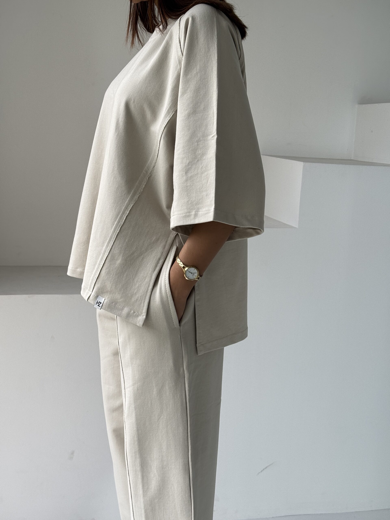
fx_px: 721
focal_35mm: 48
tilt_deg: -9.6
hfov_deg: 30.3
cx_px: 195
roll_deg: -3.1
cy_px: 260
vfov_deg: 39.7
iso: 64
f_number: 1.78
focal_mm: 6.76
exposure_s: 1/467
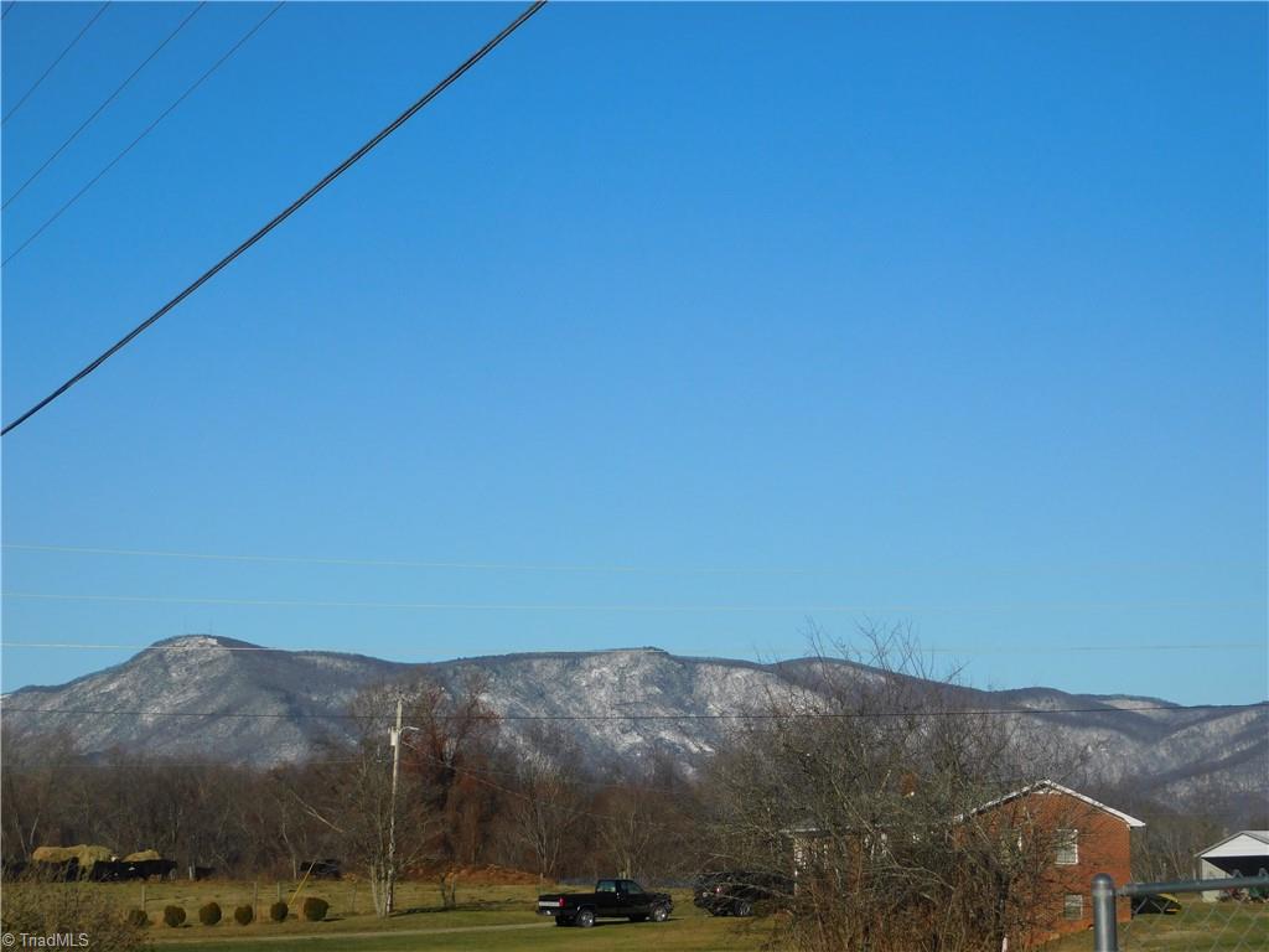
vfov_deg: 16.2
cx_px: 634
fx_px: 3336
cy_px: 476
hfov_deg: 21.5
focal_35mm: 91
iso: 125
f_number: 9
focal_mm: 16.1
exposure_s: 1/400
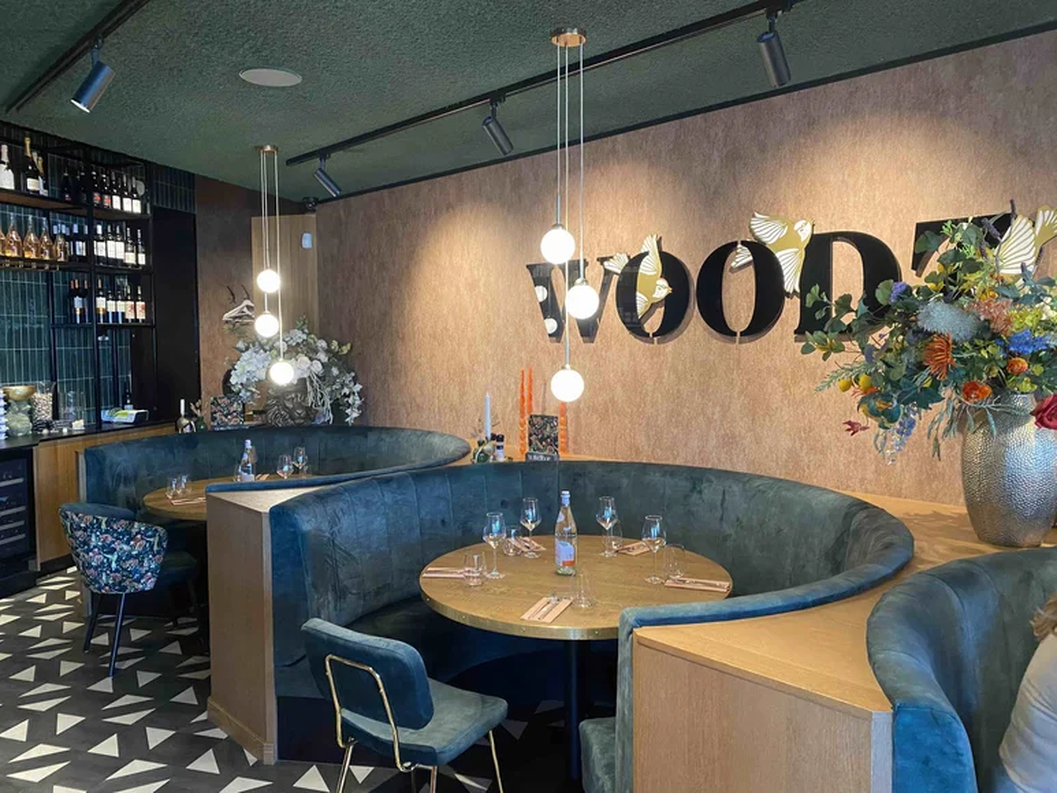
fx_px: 794
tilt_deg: -4.4
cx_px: 528
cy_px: 396
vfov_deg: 53.1
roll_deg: +0.7
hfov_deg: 67.3
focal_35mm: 26
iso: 320
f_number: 1.8
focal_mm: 4.25
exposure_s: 1/50
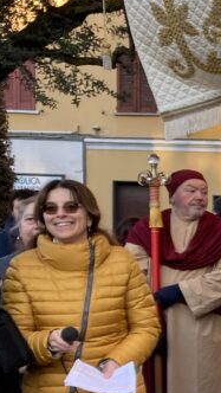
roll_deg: -0.7
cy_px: 329
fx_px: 978
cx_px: 581
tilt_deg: -4.4
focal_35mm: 94
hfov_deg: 10.5
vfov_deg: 22.3
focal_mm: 3.99
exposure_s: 1/112
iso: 20
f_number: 1.8
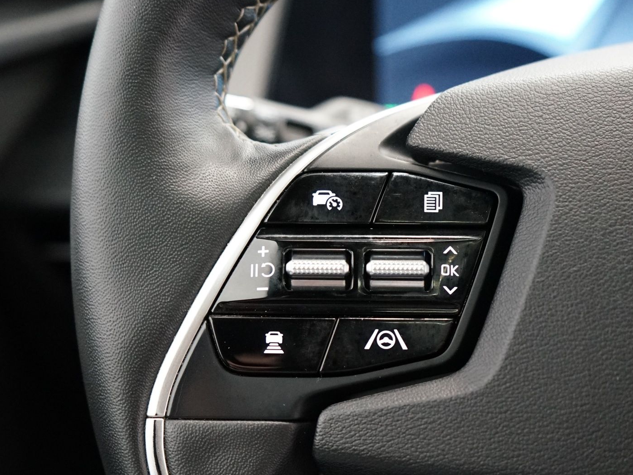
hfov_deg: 38.1
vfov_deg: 28.5
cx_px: 356
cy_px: 374
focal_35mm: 50
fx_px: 914
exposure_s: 1/60
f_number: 3.5
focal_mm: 29
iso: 3200
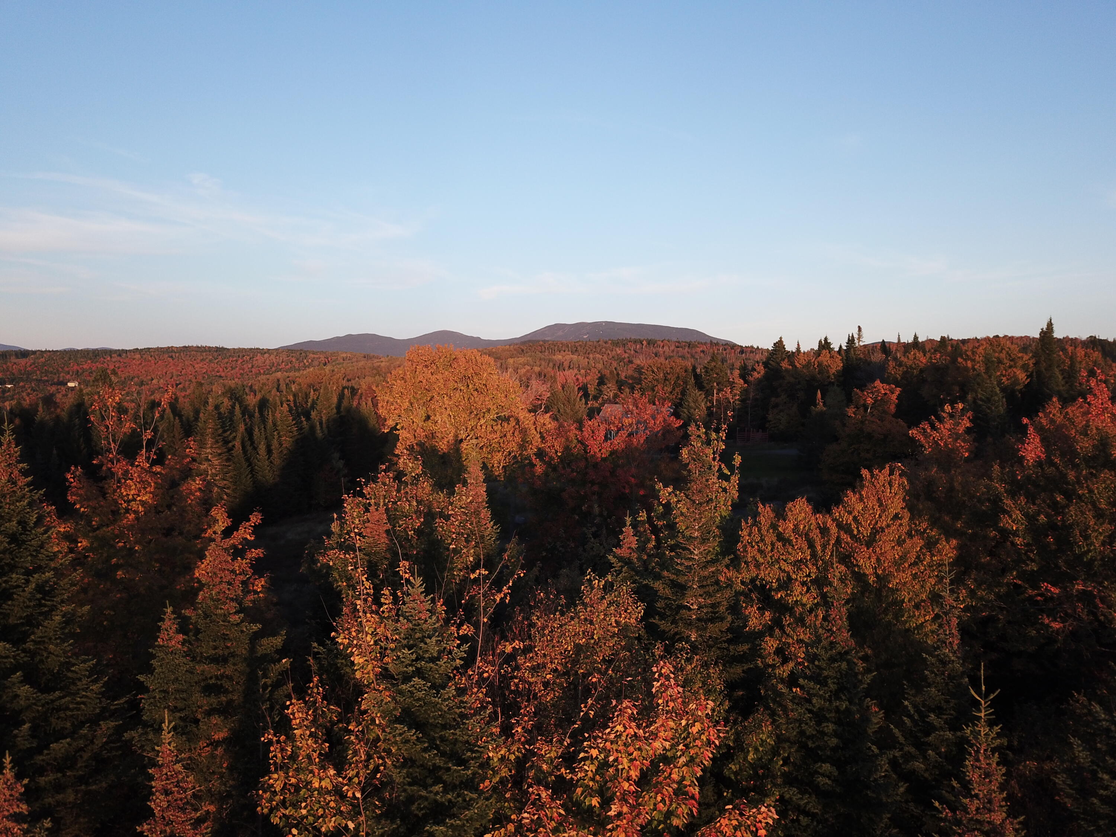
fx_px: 838
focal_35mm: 26
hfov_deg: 67.3
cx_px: 558
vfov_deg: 53.1
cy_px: 418
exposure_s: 1/315
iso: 100
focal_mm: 4.73
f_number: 2.2
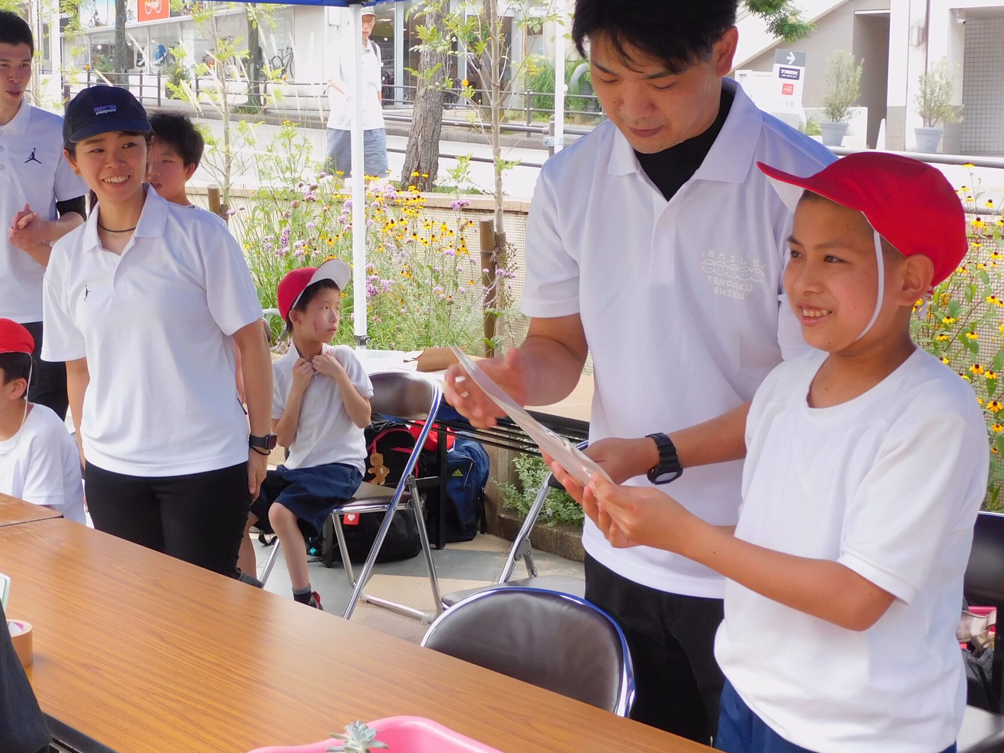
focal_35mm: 59
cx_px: 300
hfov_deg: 32.3
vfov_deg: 24.8
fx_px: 1711
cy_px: 361
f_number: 3.8
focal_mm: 7.2
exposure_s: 1/125
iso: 125
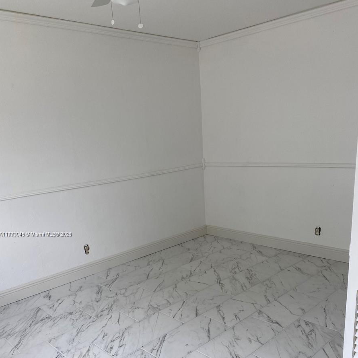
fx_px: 363
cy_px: 235
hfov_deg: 52.5
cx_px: 179
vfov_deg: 51.7
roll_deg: +4.6
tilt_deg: -12.5
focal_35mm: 31
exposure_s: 1/167
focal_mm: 4.25
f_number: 1.8
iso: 32
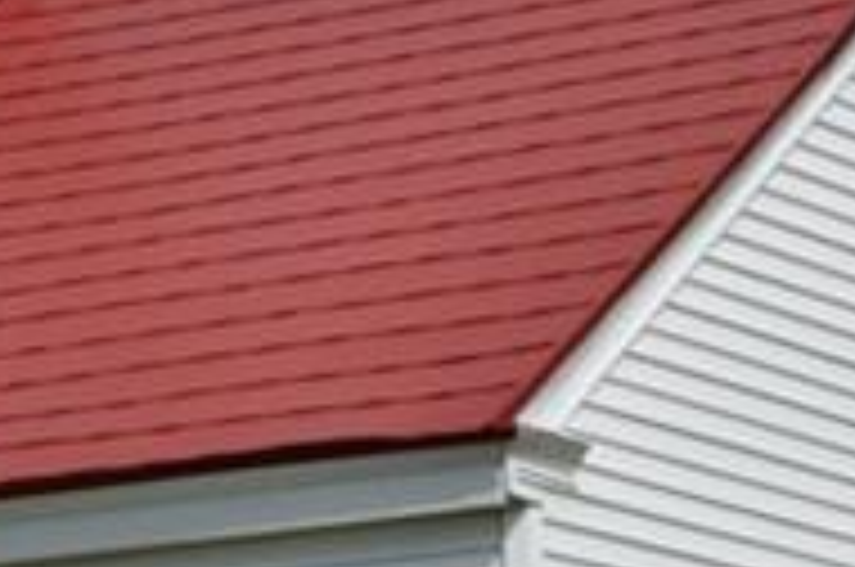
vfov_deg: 5.7
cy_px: 1008
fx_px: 5565
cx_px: 81
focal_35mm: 235
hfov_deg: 8.8
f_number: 11
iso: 360
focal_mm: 29
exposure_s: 1/500
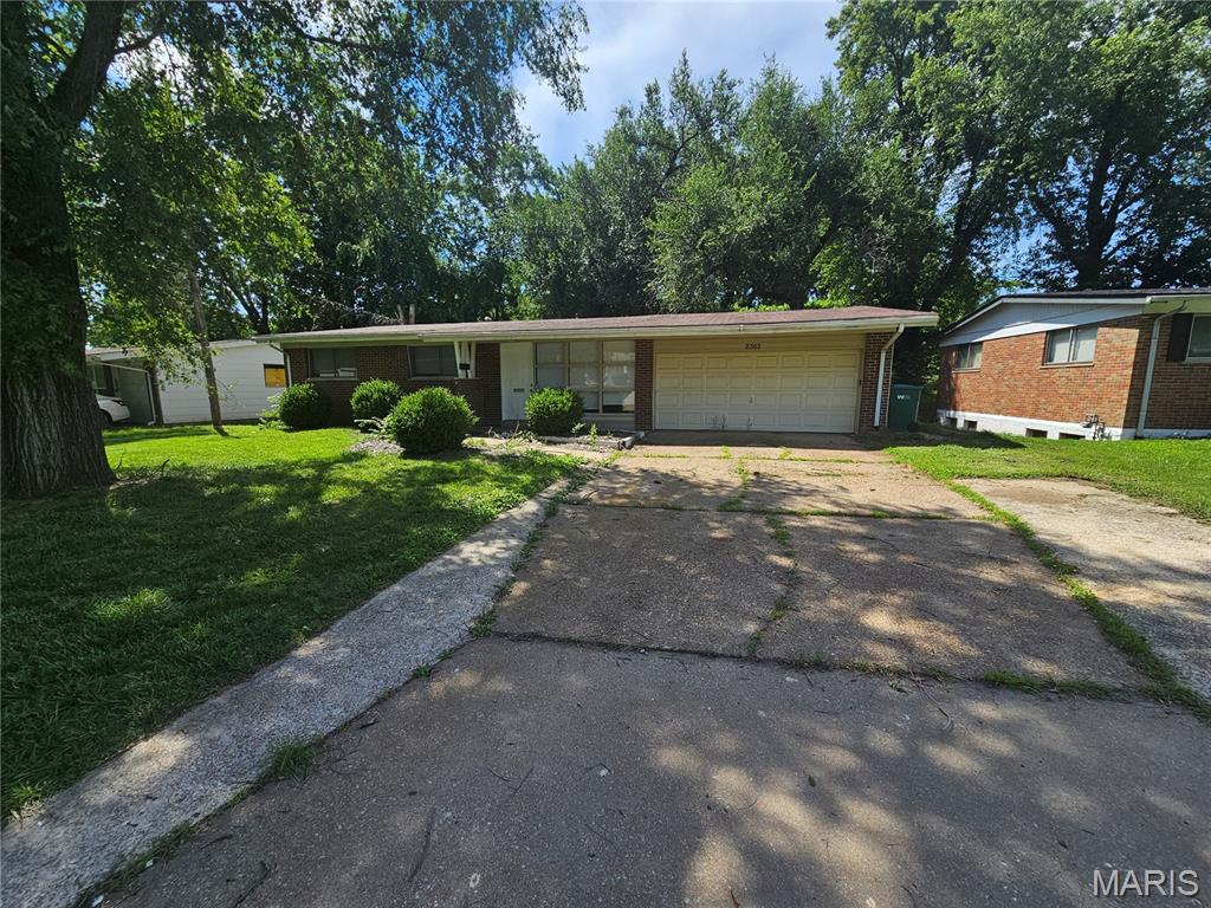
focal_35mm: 13
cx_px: 606
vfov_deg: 89.9
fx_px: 455
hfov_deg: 106.2
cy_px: 454
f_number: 2.2
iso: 50
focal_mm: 2.2
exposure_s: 1/1441
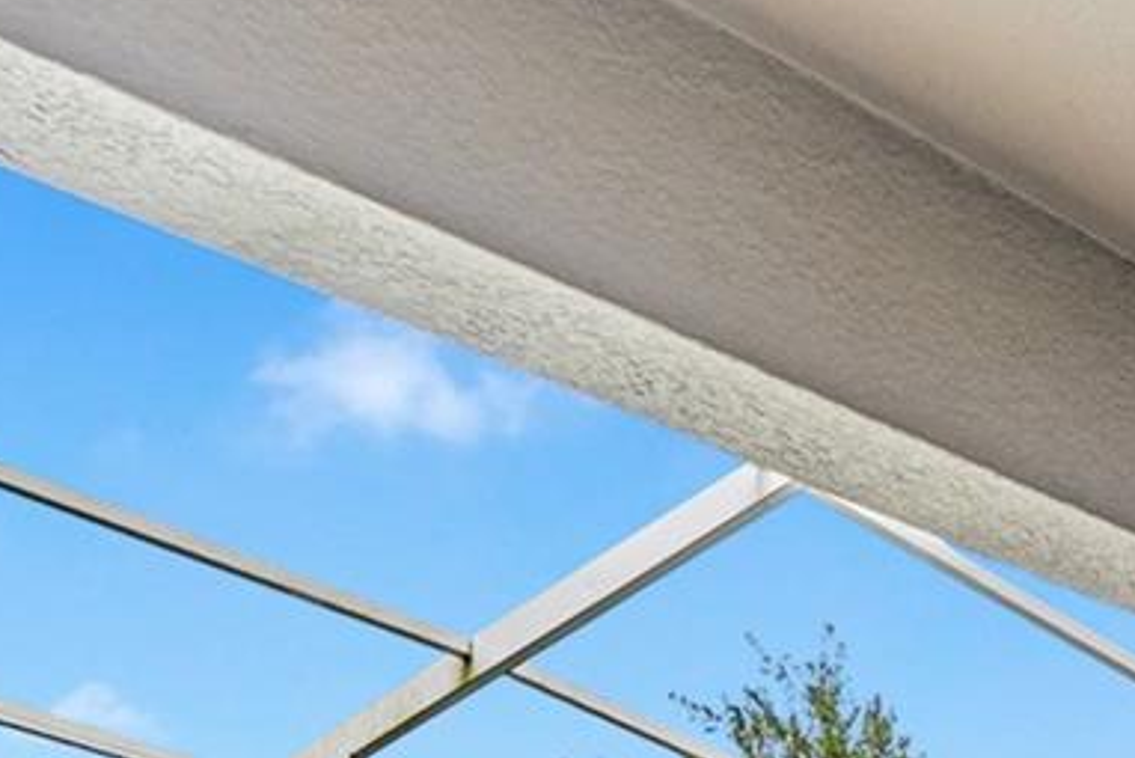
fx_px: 2113
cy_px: 1540
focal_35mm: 67
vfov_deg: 15.8
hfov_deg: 25.8
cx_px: 1477
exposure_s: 1/60
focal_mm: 16
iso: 100
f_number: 9
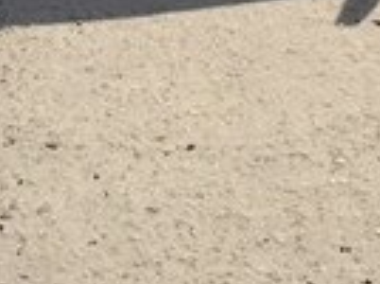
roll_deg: +0.1
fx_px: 1567
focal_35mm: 143
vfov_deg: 9.5
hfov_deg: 13.8
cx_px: 136
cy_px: -331
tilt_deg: -13.2
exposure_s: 1/3597
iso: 32
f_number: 2.2
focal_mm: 4.15
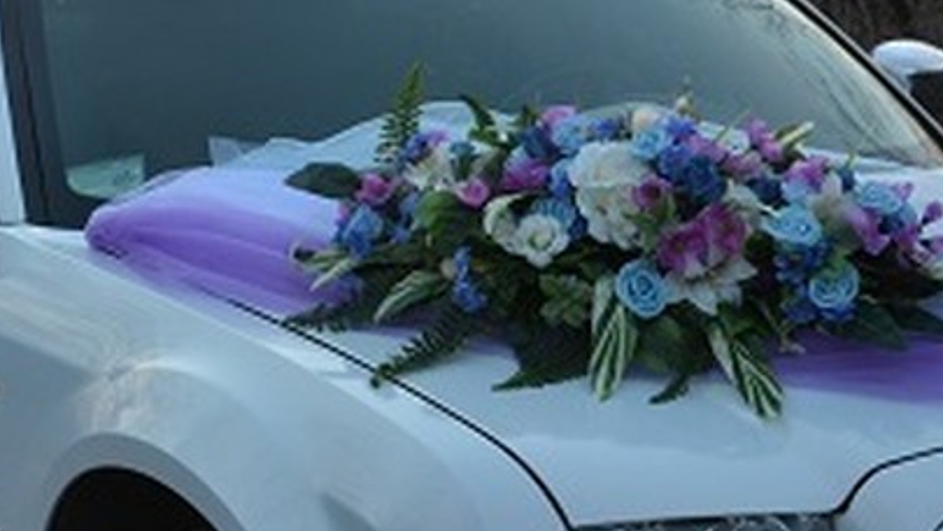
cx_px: 282
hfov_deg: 16.6
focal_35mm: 129
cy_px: 247
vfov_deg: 9.4
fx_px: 3226
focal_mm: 32
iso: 400
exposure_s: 1/100
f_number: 5
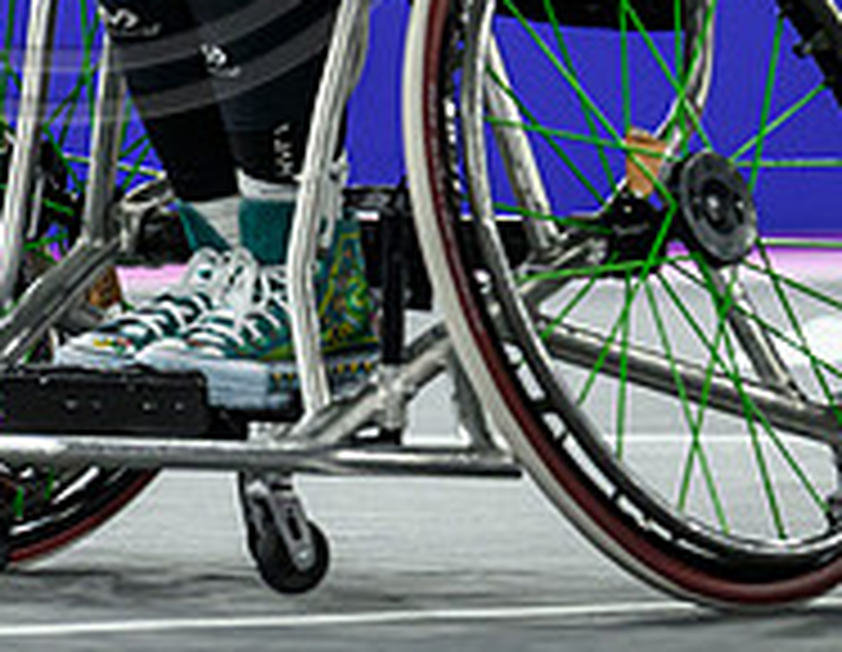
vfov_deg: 2.6
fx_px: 14257
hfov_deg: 3.4
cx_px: -117
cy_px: -469
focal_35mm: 579
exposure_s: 1/1600
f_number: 3.2
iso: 2500
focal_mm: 150
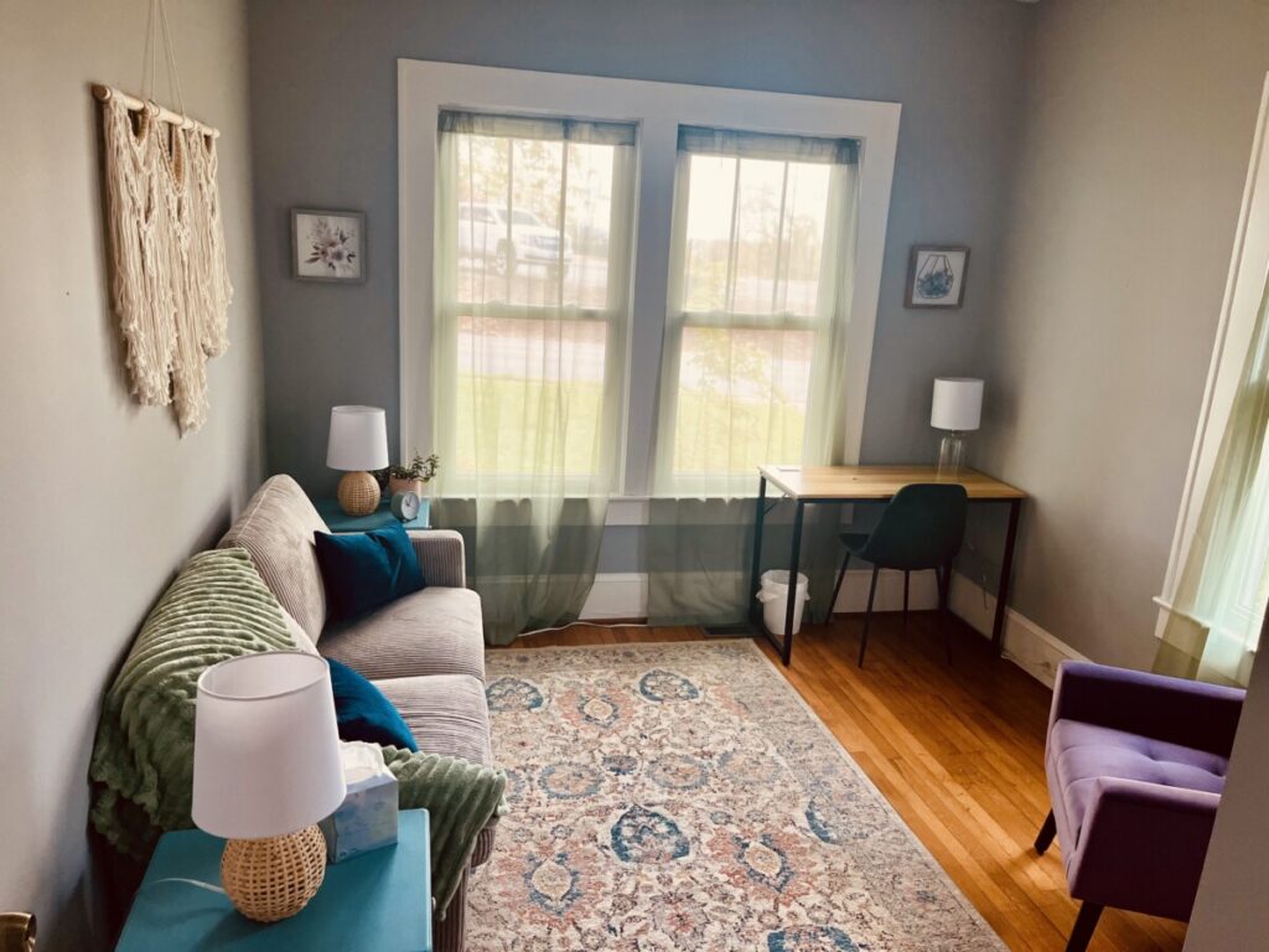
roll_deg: -2.3
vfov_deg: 53.1
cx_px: 634
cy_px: 476
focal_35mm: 26
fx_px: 953
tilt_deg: -14.8
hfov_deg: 67.3
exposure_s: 1/101
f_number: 1.6
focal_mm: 5.1
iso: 125
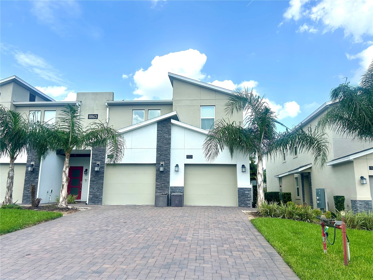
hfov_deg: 67.3
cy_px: 140
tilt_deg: +11.0
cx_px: 186
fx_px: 280
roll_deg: -0.2
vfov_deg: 53.1
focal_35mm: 26
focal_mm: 5.7
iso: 50
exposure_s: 1/3356
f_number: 1.5
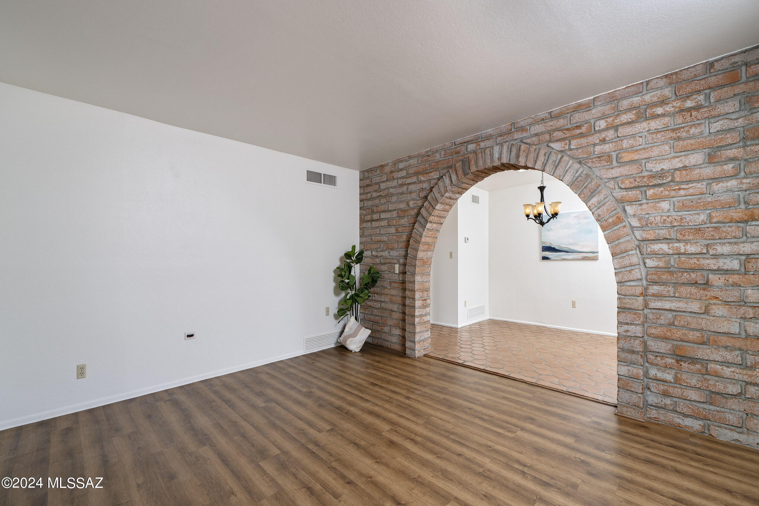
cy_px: 253
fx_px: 316
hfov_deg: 100.4
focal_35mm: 15
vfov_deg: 77.3
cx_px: 380
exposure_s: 1/25
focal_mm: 15
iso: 200
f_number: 8
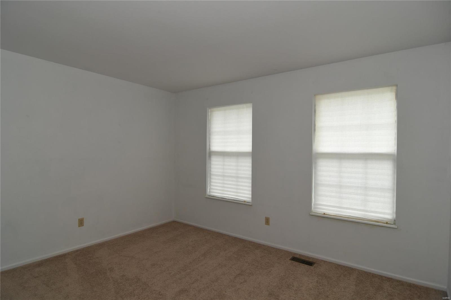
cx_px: 226
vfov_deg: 67.4
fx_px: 225
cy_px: 150
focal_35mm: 18
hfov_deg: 90.0
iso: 640
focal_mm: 12
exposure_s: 1/60
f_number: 5.6
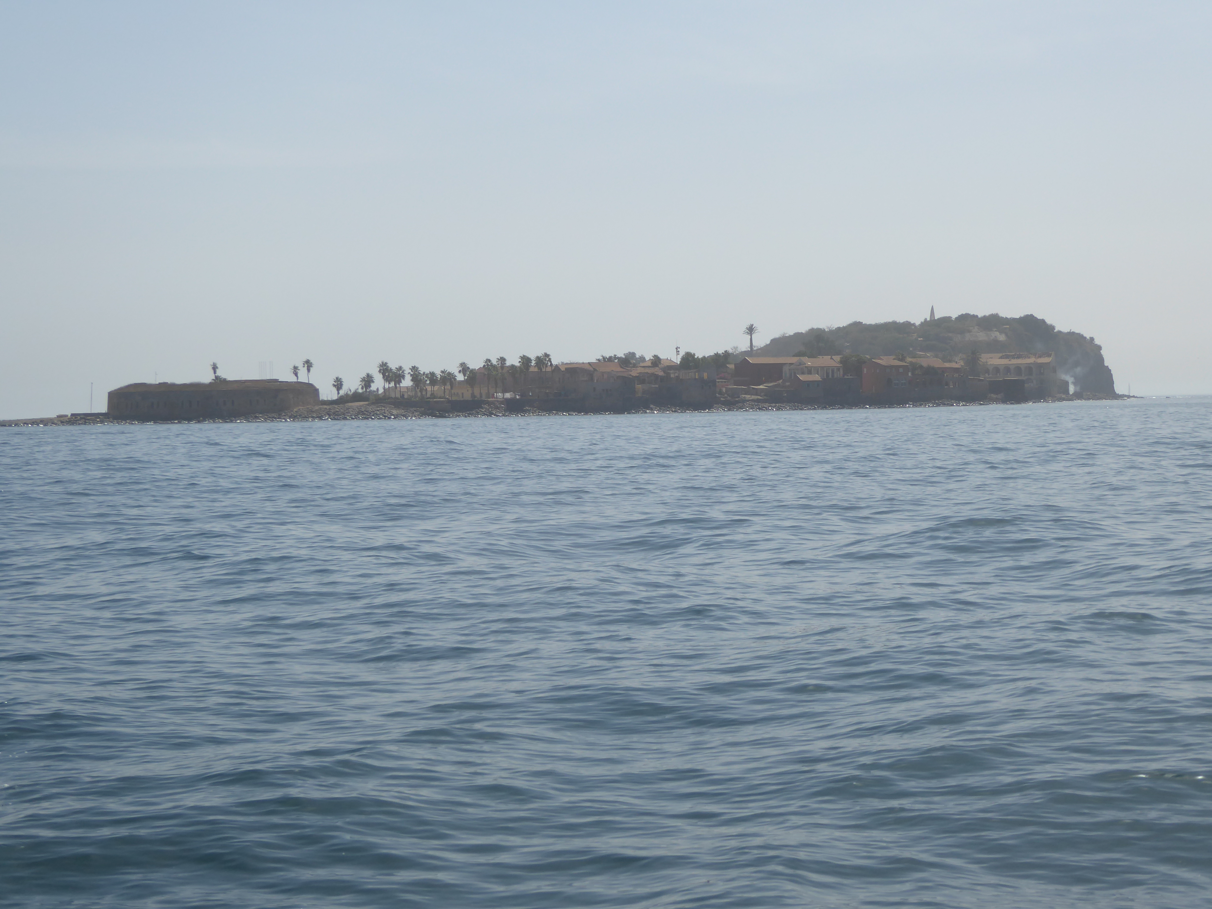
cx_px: 606
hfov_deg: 26.0
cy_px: 454
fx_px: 2626
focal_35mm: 75
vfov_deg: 19.6
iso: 80
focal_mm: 12.5
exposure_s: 1/800
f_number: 4.5
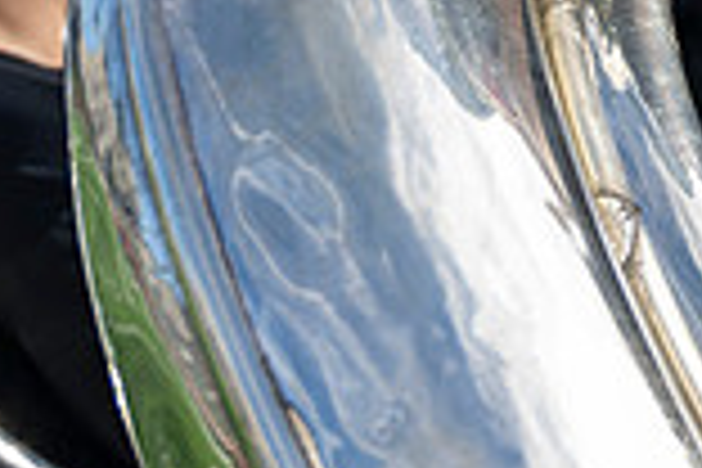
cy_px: -38
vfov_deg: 15.0
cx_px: 1233
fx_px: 1735
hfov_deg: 18.4
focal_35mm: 89
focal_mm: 24
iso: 80
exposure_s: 1/250
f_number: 4.5
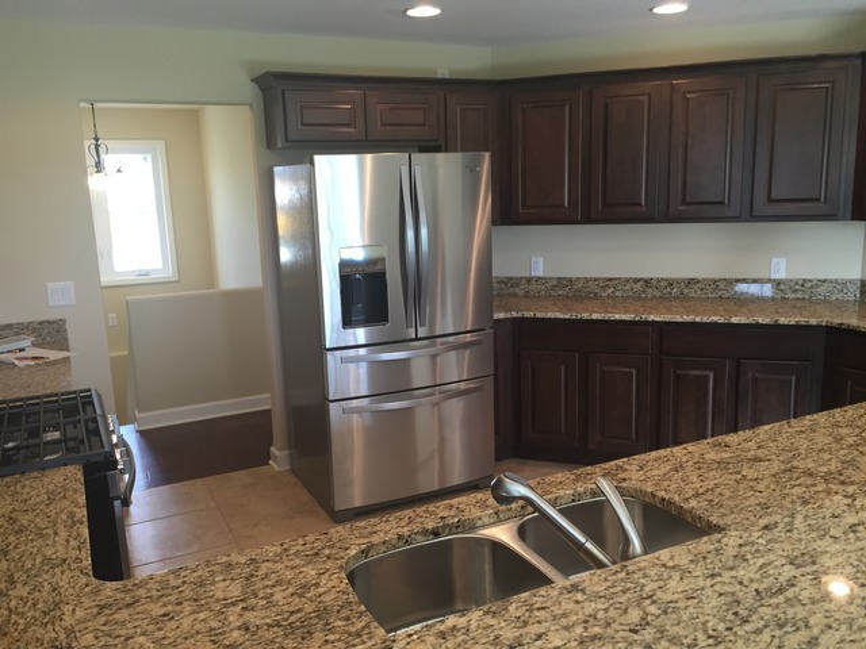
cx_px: 433
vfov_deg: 48.2
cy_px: 324
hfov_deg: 61.7
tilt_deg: -11.6
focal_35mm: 29
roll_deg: +1.7
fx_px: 726
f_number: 2.2
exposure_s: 1/30
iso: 40
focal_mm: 4.15
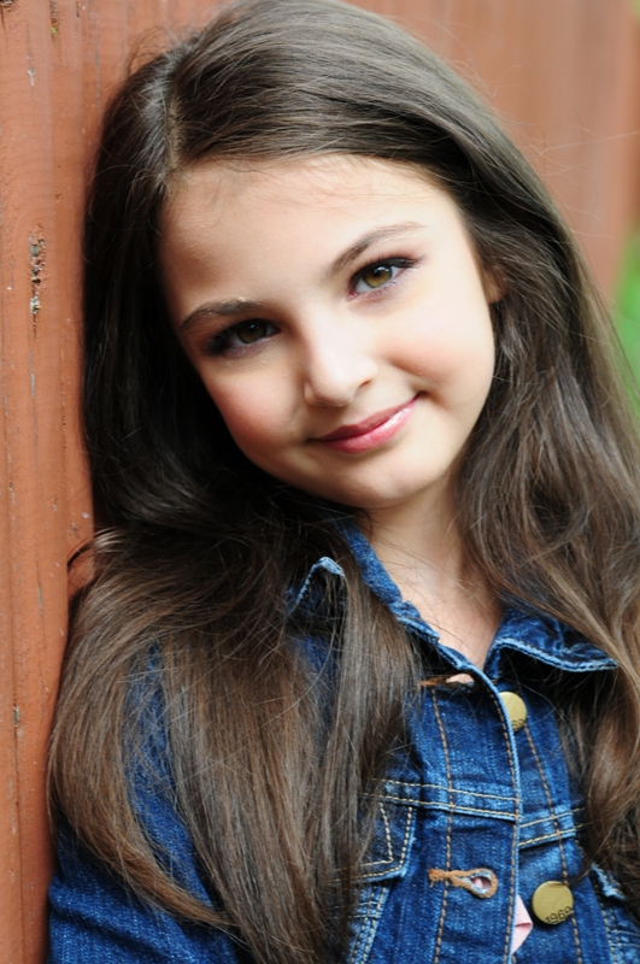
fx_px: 2728
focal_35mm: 102
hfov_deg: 13.4
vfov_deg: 20.0
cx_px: 320
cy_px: 482
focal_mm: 68
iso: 200
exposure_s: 1/100
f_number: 5.6
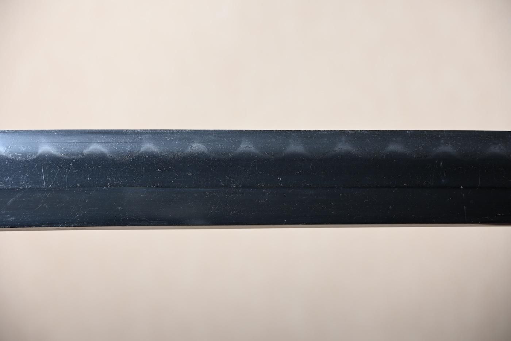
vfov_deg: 13.0
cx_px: 256
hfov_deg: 19.5
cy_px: 170
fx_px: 1490
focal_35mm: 105
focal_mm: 70
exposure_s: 1/2
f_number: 5.3
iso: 100
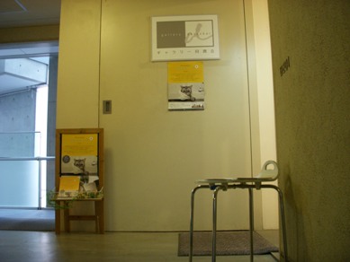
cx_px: 175
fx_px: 384
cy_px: 131
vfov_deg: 37.7
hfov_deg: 49.0
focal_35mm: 38
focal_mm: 6.3
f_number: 3.3
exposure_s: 1/8
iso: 250
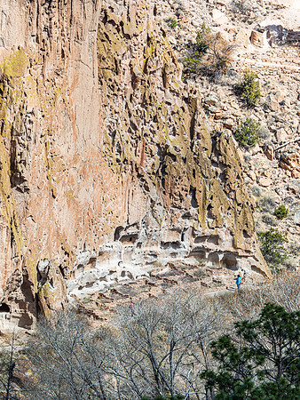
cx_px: 150
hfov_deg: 5.0
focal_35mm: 300
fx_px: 3463
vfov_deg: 6.6
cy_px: 200
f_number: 9
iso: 200
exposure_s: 1/125
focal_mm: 150
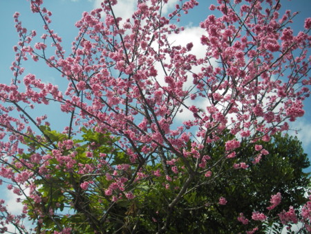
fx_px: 342
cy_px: 117
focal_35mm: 38
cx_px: 156
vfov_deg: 37.8
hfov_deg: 49.0
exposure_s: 1/640
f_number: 3.3
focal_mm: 6.3
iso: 50
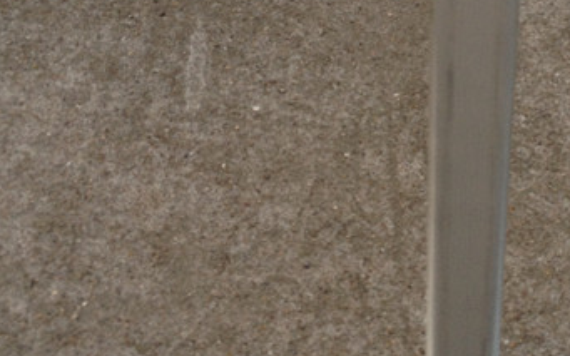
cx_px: 486
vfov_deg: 14.9
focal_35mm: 87
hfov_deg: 23.3
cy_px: 42
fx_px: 1351
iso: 50
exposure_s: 1/60
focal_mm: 4.28
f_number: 2.4
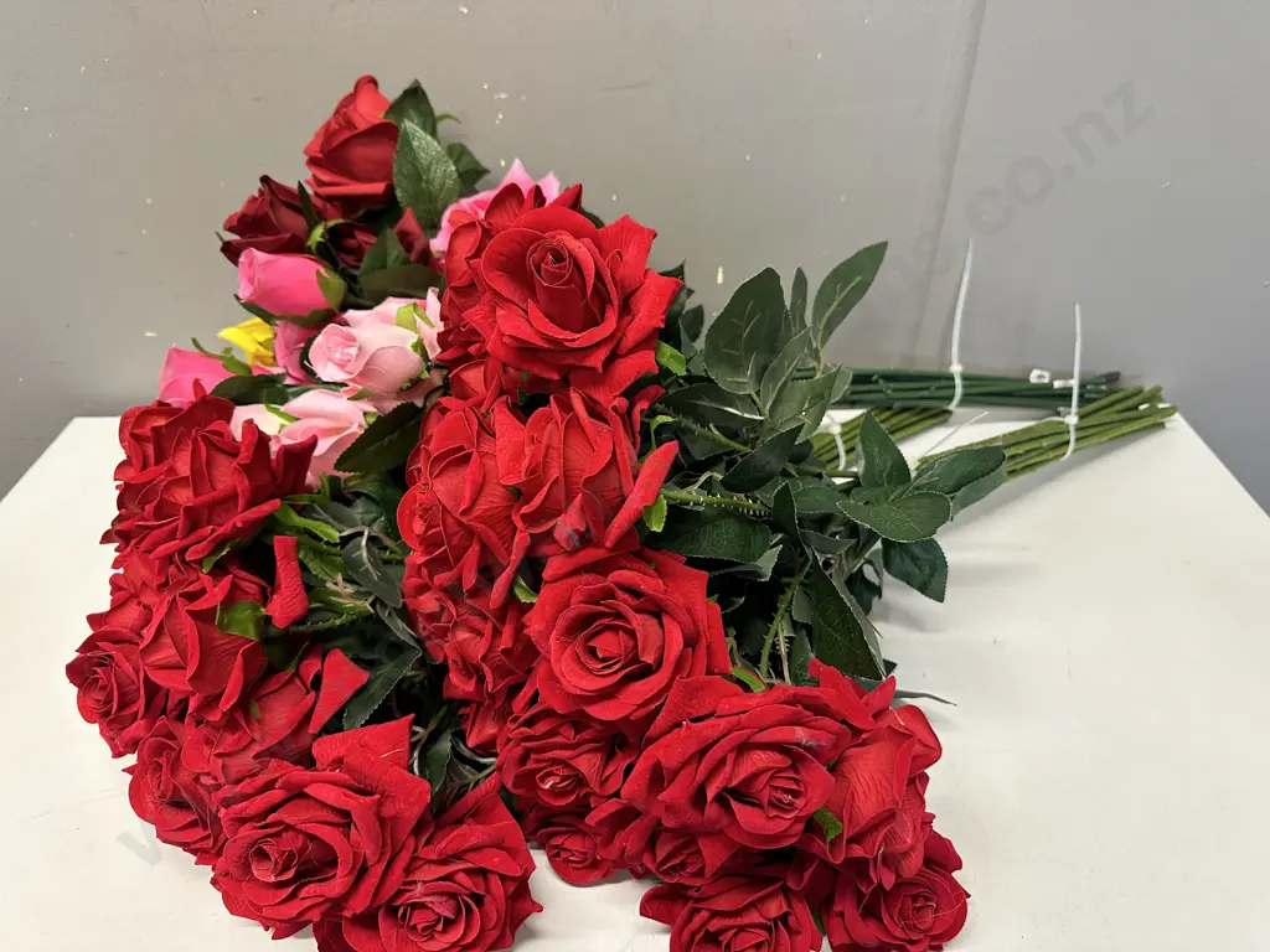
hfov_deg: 71.6
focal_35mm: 24
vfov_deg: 56.8
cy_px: 476
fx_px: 881
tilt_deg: -36.2
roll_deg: +0.6
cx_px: 635
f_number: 1.78
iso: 200
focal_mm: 6.86
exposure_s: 1/100
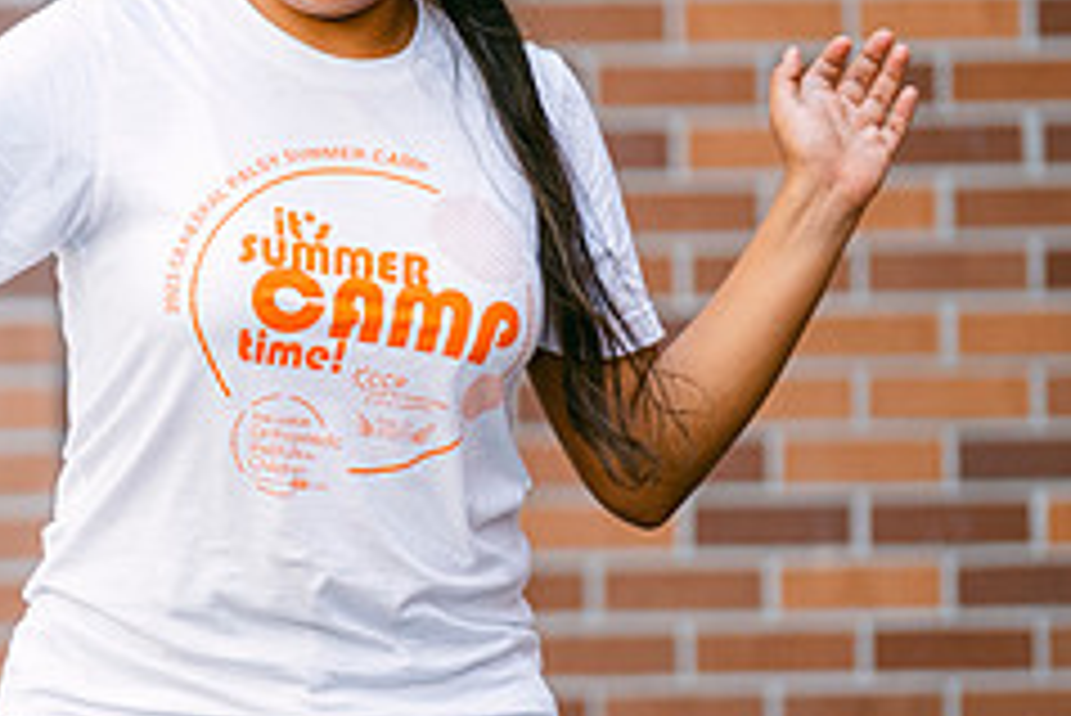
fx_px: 14675
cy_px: 502
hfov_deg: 4.2
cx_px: 58
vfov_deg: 2.8
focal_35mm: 493
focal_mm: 134.4
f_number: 2.8
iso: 160
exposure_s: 1/400
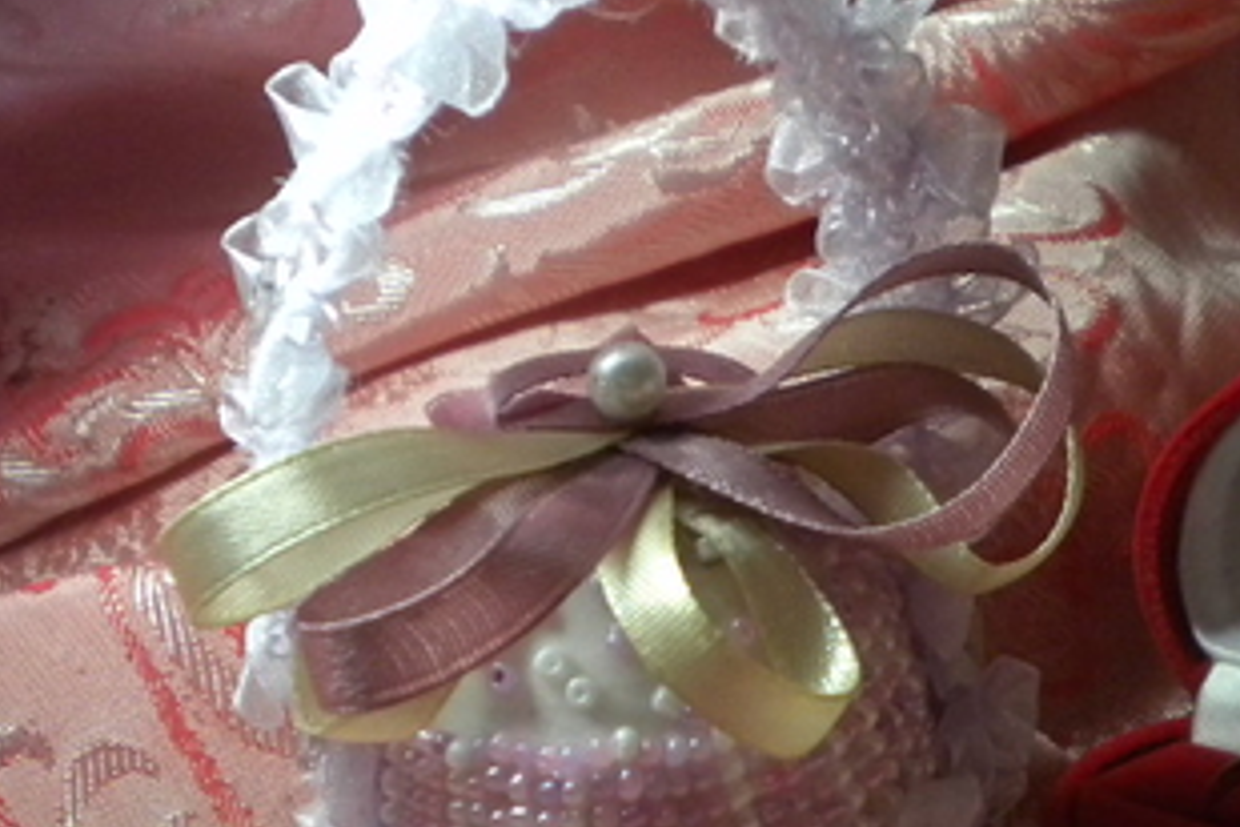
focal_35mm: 76
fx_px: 2618
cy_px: 604
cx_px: 819
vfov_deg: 17.9
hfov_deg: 26.5
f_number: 3.5
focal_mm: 7.4
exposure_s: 1/215
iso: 400
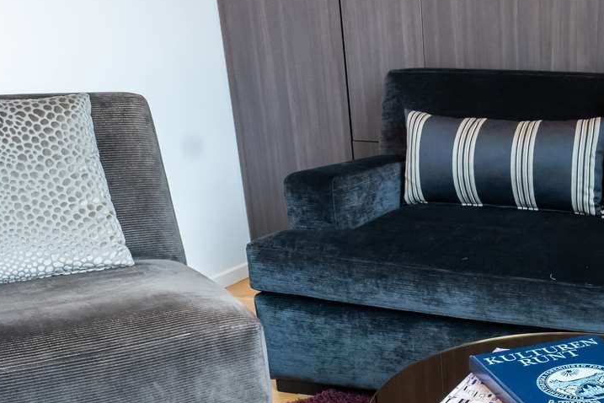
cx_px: 609
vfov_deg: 28.6
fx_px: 772
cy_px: 328
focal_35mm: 46
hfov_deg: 37.9
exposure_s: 1/25
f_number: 8
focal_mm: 22
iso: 6400
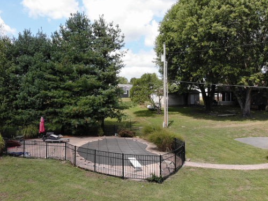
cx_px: 102
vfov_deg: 44.2
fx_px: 248
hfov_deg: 56.2
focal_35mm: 32
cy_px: 100
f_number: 2.8
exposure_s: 1/589
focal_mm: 4.5
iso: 100
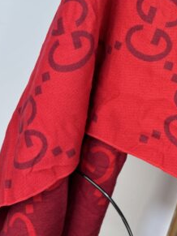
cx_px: 199
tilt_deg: -10.3
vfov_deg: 28.9
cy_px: 54
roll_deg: -18.5
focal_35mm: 66
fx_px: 450
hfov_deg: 21.0
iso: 125
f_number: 1.78
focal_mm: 6.76
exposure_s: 1/120
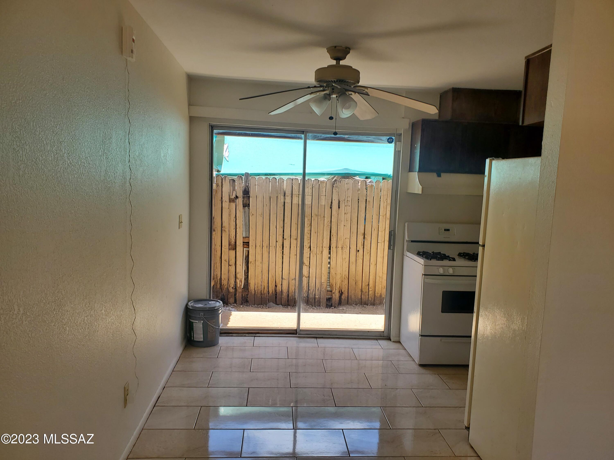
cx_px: 307
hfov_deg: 67.3
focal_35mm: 26
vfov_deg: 53.1
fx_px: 461
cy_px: 230
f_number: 2.4
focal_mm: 4.3
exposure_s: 1/289
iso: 50
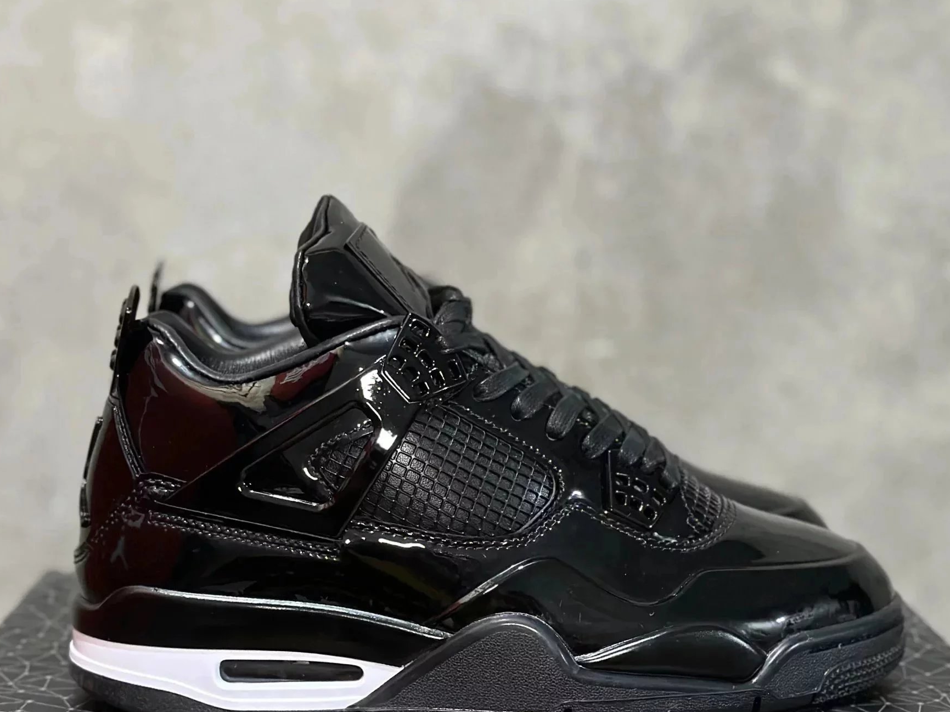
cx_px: 516
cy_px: 428
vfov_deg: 20.7
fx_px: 1948
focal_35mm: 71
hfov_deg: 27.4
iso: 500
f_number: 1.78
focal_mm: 6.86
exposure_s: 1/33
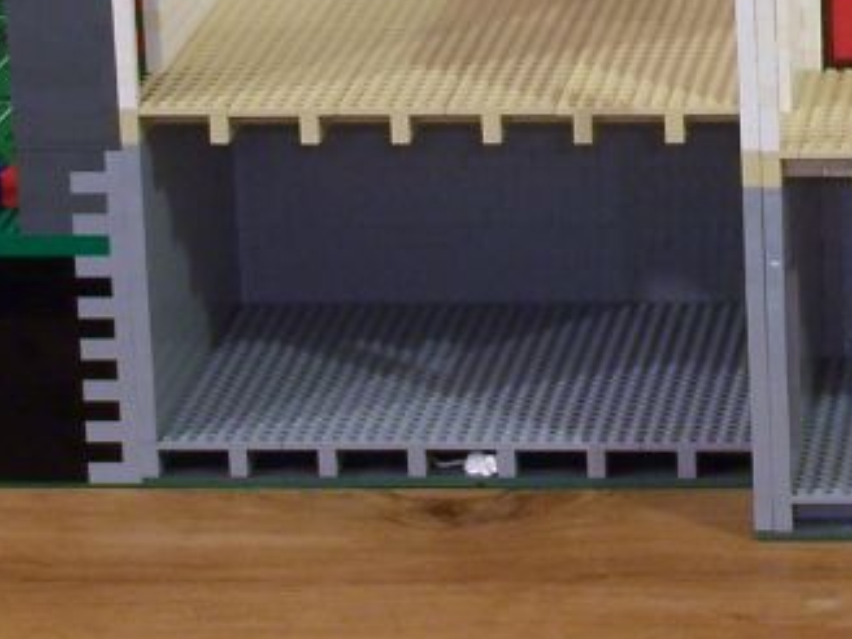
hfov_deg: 9.3
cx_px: 1008
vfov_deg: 7.0
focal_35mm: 209
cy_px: -332
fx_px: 5144
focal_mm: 11.1
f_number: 3.2
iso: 80
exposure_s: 1/2
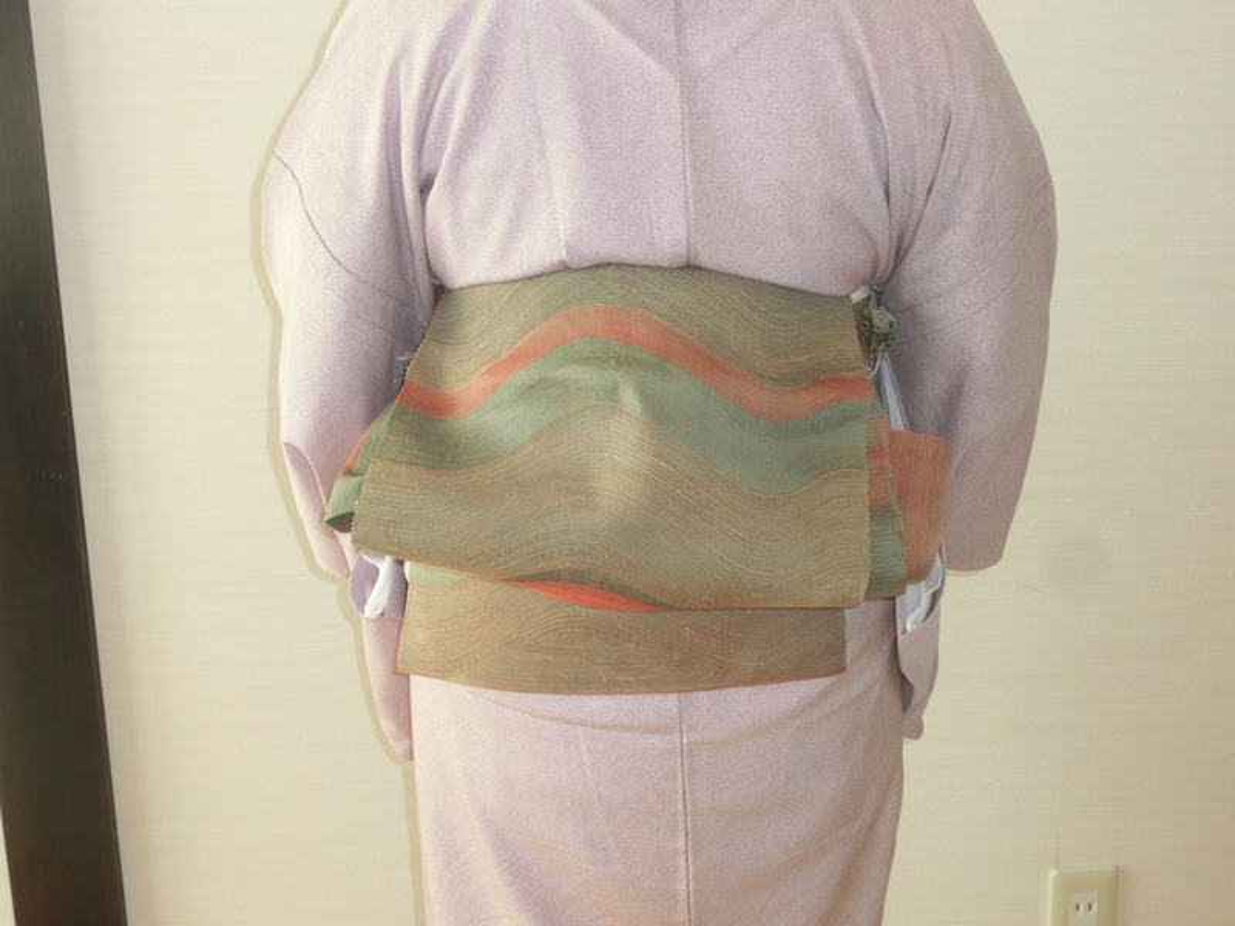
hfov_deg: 38.2
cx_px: 618
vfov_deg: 29.1
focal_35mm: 50
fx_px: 1784
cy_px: 463
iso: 400
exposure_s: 1/60
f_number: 4.3
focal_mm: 9.16
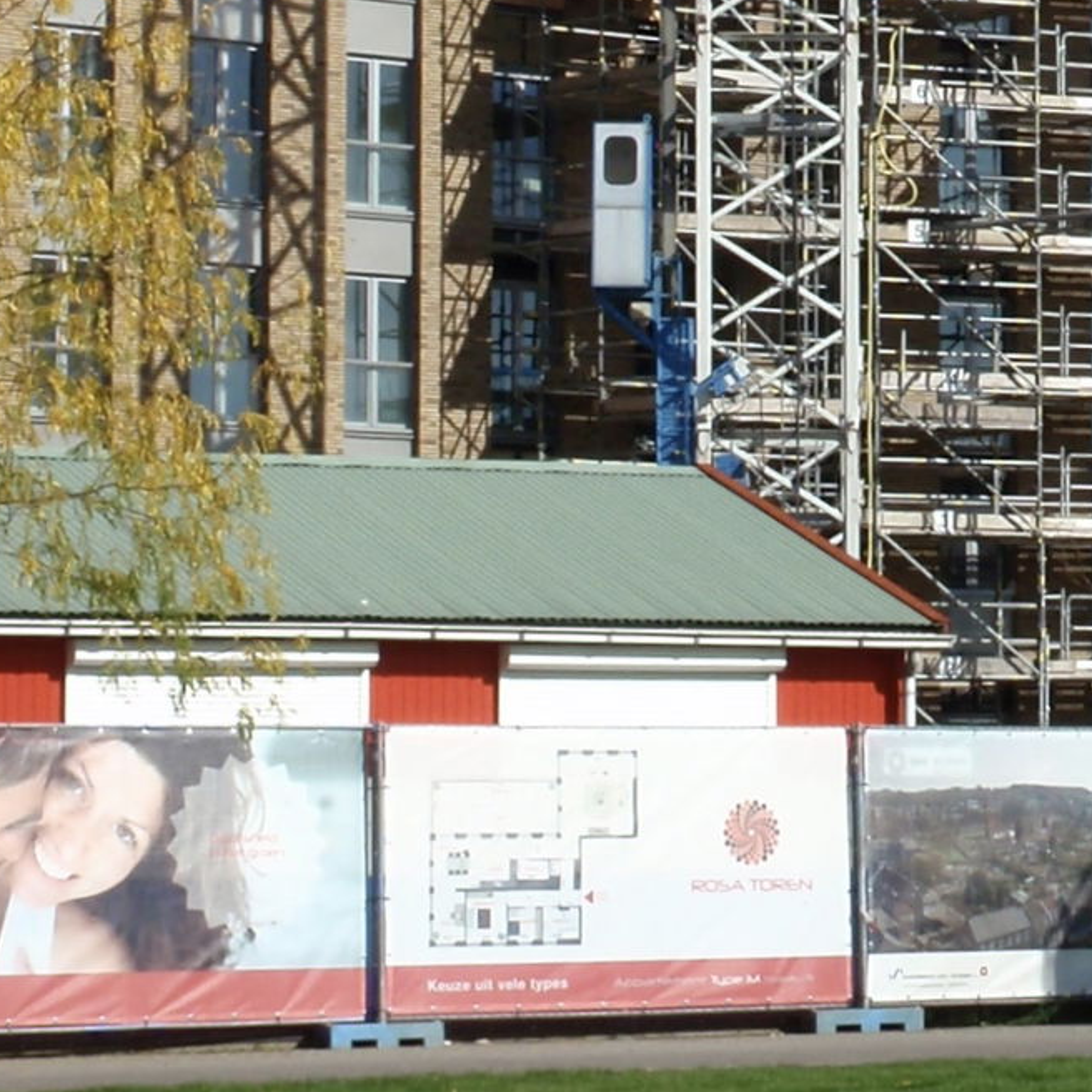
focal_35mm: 138
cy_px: -584
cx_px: 1070
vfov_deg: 12.0
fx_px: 4925
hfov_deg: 12.5
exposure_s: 1/125
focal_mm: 7.25
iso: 64
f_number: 9
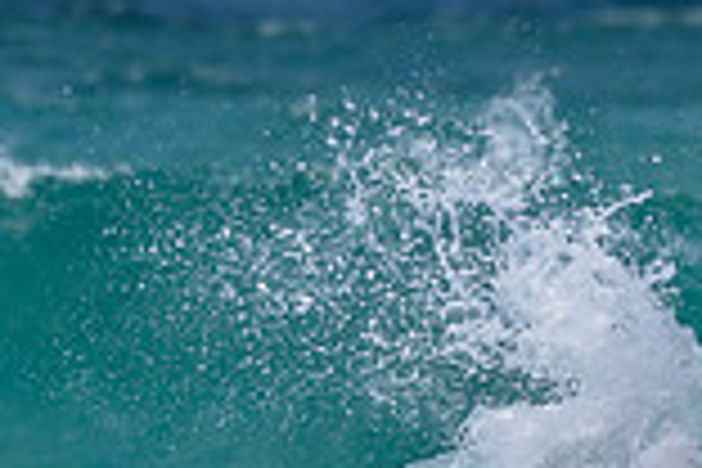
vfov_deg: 0.6
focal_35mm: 2280
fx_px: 44457
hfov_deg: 0.9
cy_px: 551
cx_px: 524
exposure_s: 1/2000
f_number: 5.6
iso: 100
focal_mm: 500
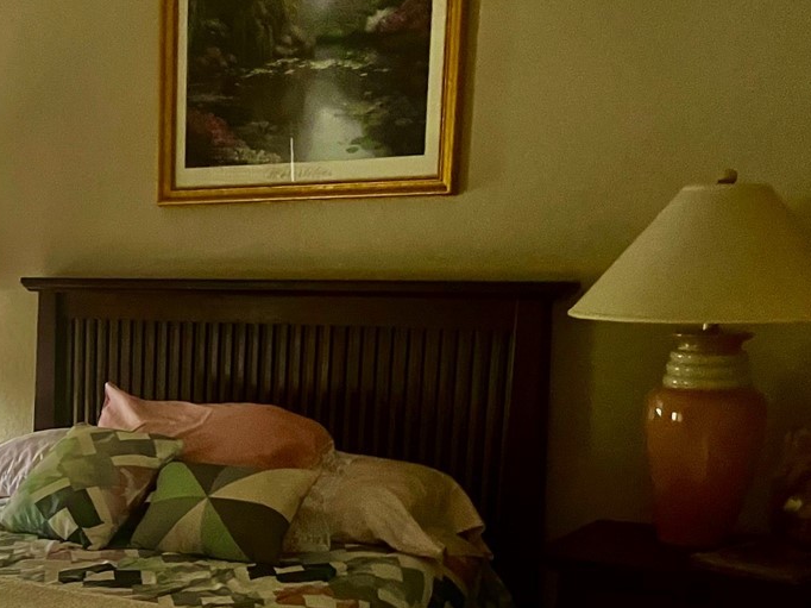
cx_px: 6
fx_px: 1429
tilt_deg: -8.9
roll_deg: +0.4
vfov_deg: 23.3
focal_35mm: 61
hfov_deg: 29.6
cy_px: 562
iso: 640
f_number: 1.6
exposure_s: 1/35
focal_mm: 4.2
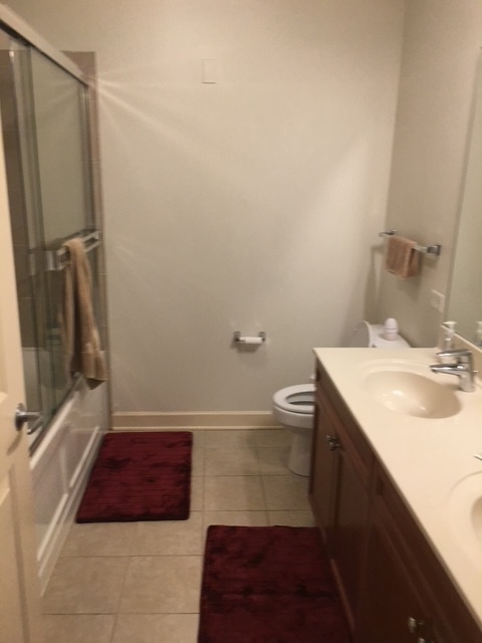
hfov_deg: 48.2
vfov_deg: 61.7
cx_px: 241
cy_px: 322
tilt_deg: -12.4
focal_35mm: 29
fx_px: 538
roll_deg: +0.4
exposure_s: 1/30
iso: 40
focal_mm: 4.15
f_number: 2.2
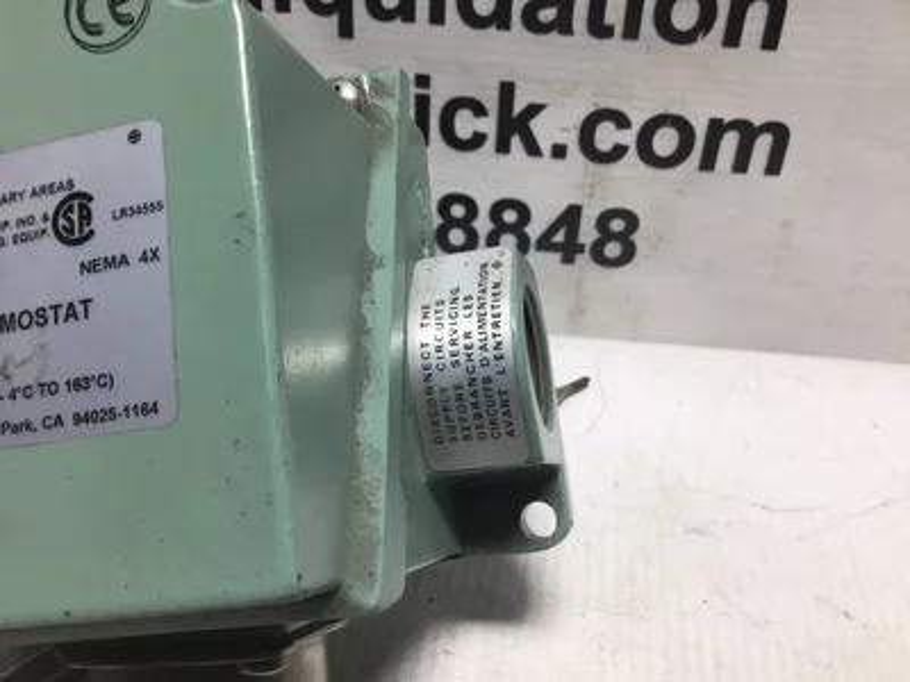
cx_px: 455
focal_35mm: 31
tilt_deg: -36.7
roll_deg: -2.9
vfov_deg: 45.4
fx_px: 815
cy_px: 341
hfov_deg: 58.4
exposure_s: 1/120
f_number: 2.4
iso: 25
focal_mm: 3.3
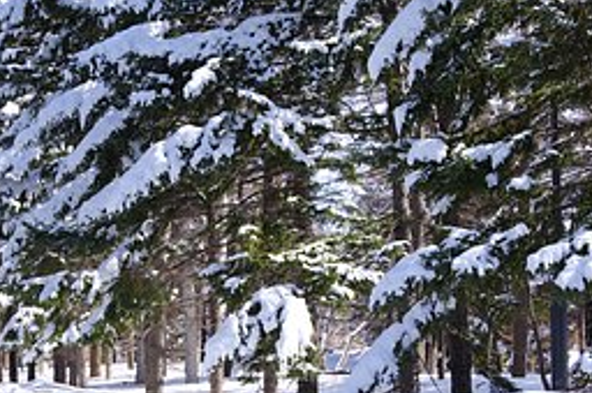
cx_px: 208
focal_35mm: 72
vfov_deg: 18.9
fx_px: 1182
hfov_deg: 28.0
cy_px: 217
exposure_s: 1/125
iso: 100
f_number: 8
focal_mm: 24
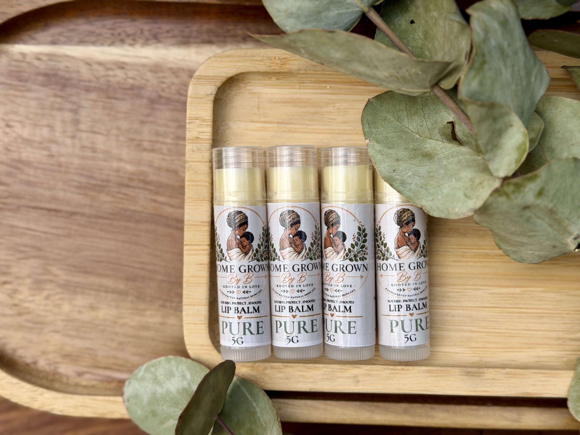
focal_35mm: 48
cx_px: 290
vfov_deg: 30.3
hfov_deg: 39.7
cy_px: 218
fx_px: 804
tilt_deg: -88.4
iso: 64
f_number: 1.78
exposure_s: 1/1575
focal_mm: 6.76
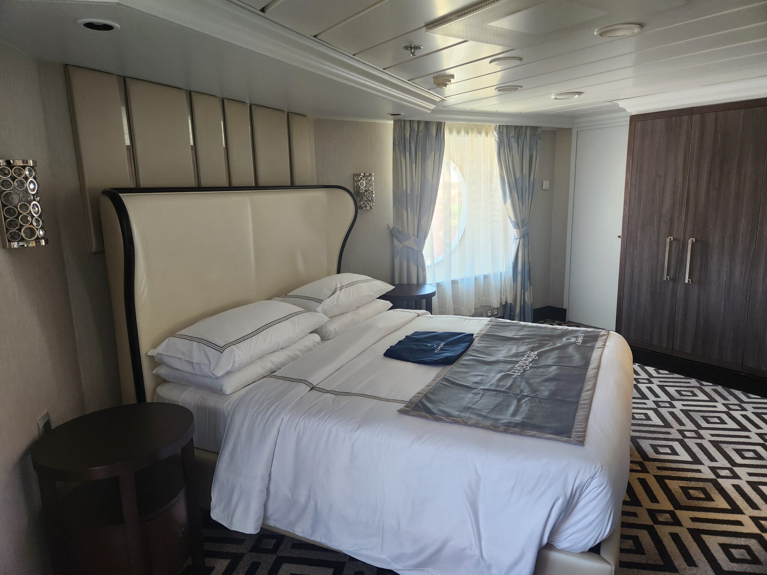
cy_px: 288
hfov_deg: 73.9
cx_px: 384
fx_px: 510
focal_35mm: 23
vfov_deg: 58.9
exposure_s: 1/120
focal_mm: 5.4
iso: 200
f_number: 1.8
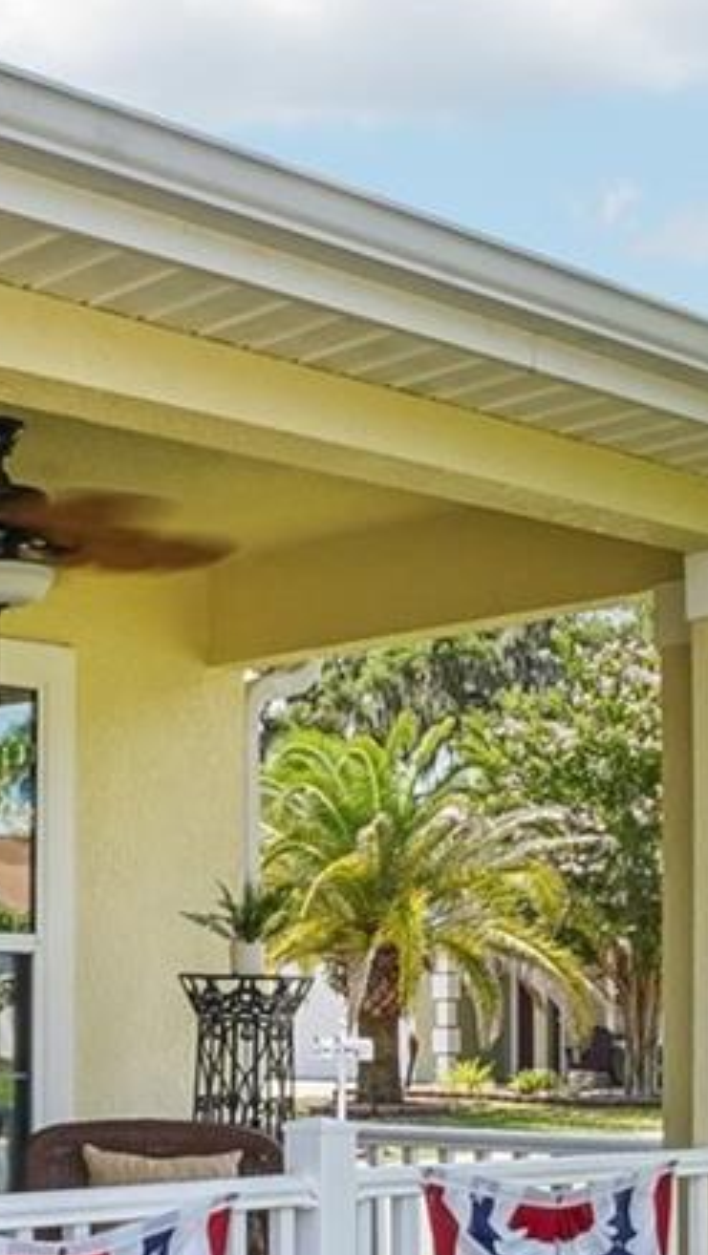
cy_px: 994
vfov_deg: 31.5
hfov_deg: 18.1
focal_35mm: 65
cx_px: 0
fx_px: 2165
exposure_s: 1/30
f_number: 20
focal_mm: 17
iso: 160
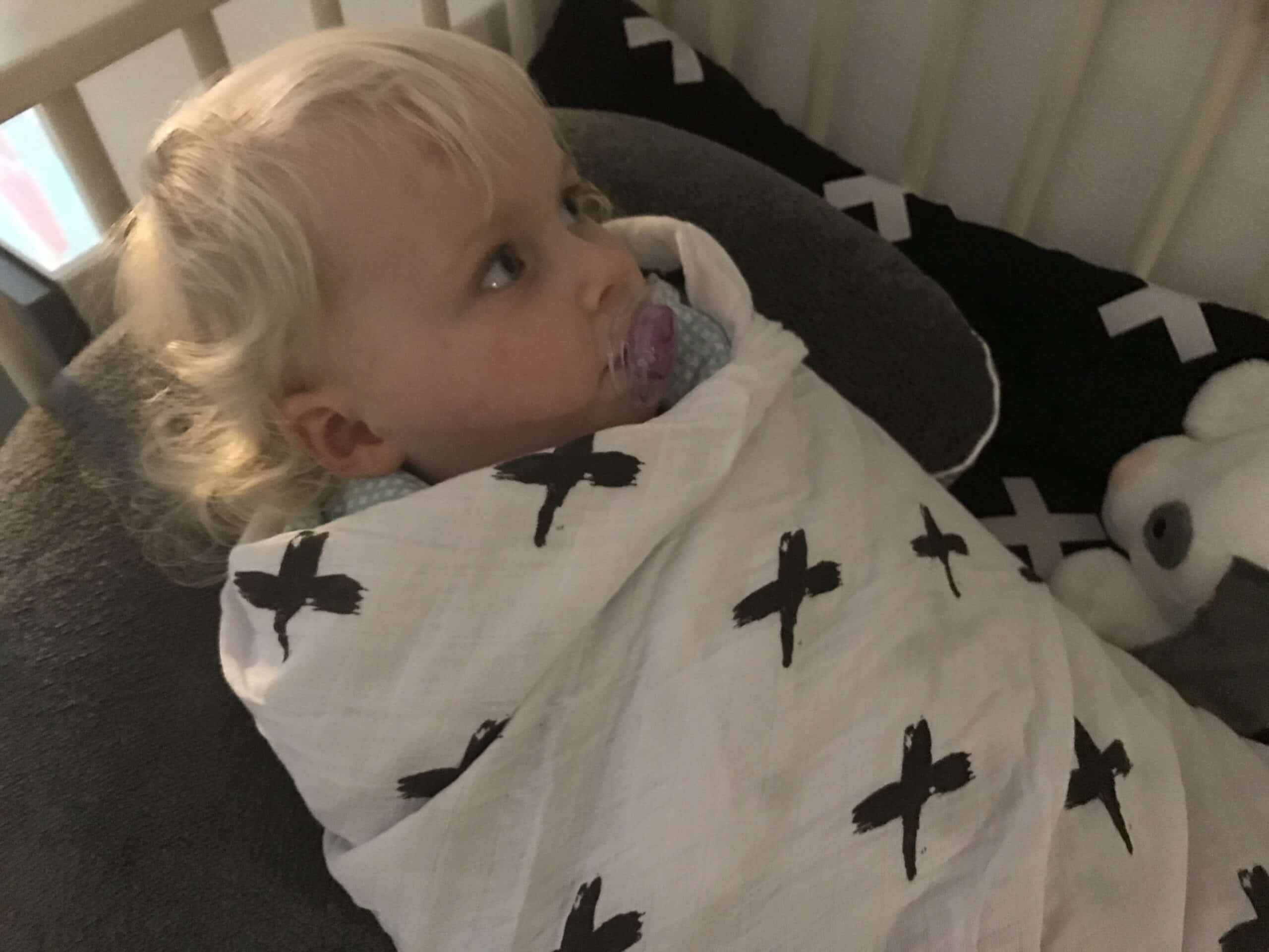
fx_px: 1026
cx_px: 634
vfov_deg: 49.7
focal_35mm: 28
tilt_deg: -52.9
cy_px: 476
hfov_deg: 63.4
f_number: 1.8
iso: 250
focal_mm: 3.99
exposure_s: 1/4
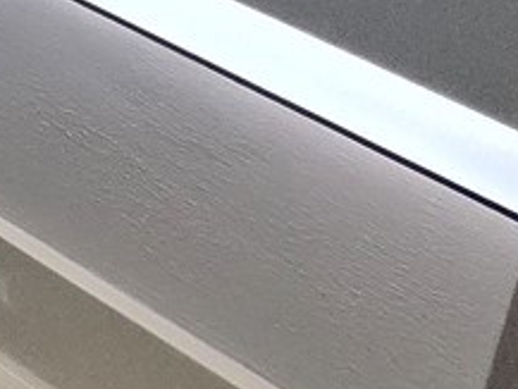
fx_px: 1437
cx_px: -912
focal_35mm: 96
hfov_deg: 12.5
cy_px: -523
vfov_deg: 12.4
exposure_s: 1/359
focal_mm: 2.2
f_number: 2.2
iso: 200
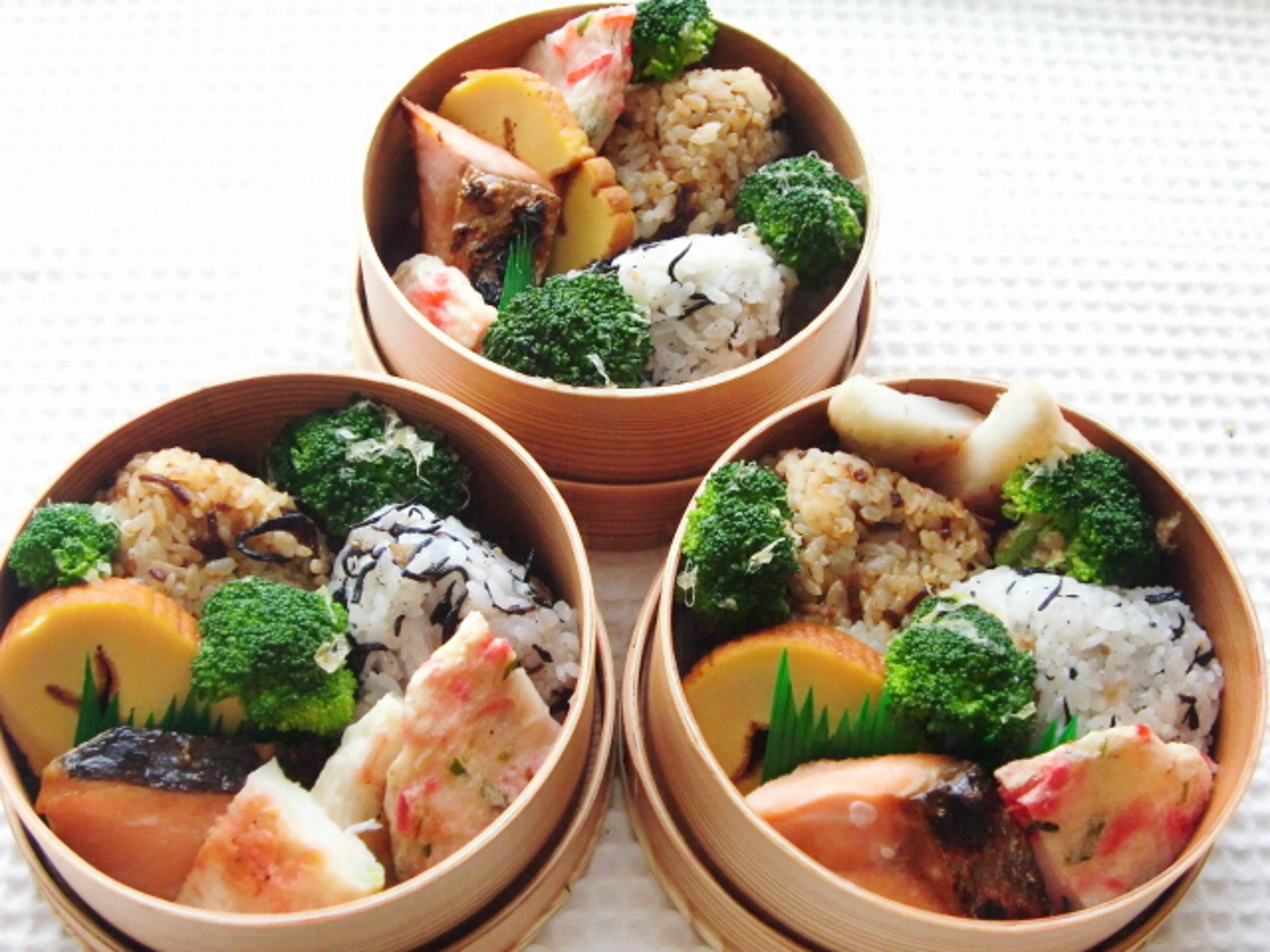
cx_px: 635
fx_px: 1688
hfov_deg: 41.2
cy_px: 476
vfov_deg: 31.5
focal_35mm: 46
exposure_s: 1/50
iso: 400
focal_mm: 8.2
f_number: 3.3
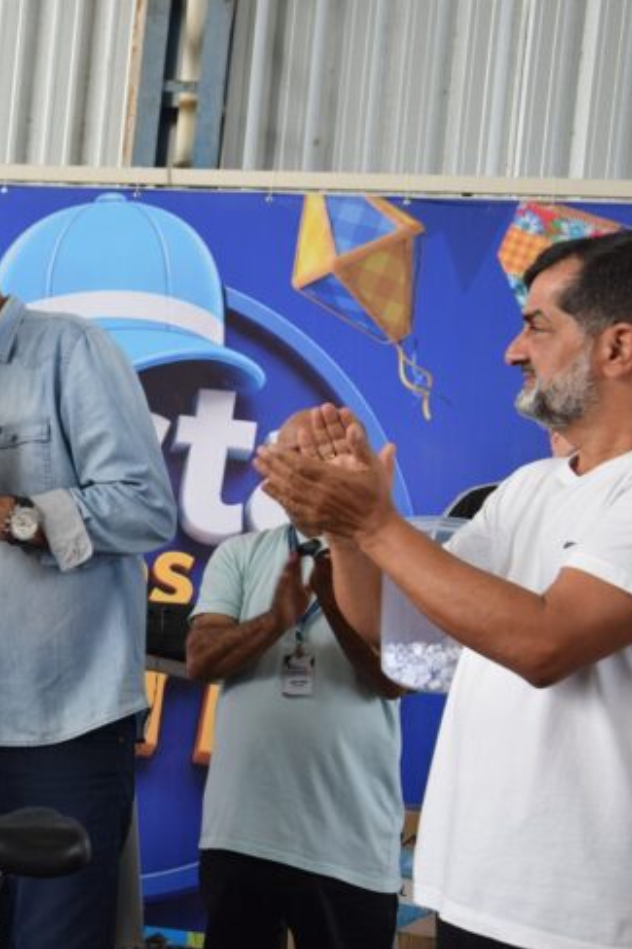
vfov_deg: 27.7
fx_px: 1924
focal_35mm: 73
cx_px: -33
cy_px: 474
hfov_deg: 18.1
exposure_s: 1/200
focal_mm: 32
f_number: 7.1
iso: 400
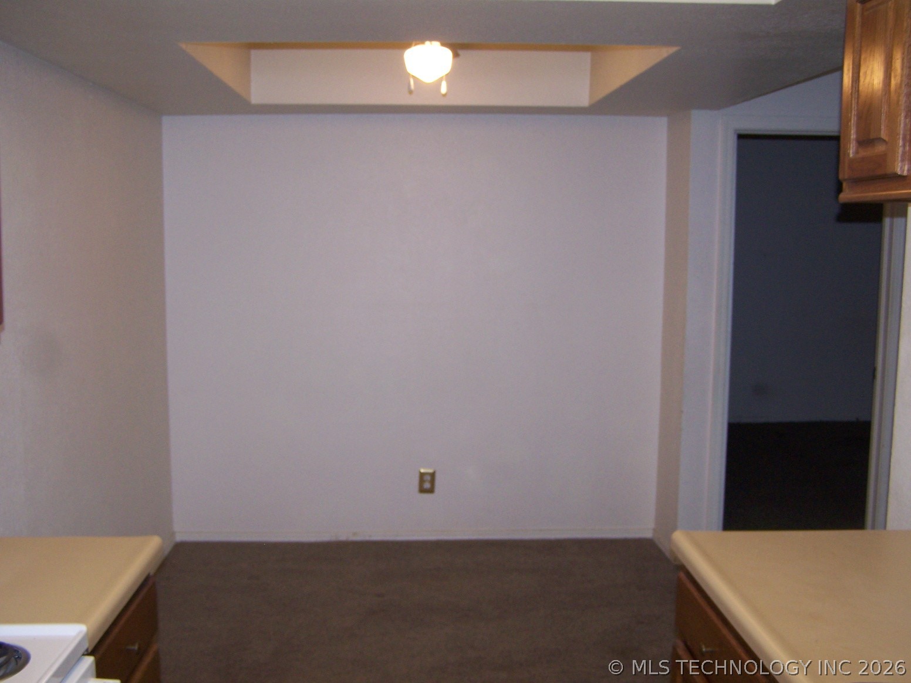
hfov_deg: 49.0
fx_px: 1000
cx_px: 456
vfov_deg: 37.7
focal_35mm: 38
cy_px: 342
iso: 140
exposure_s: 1/60
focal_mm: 6.3
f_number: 2.8
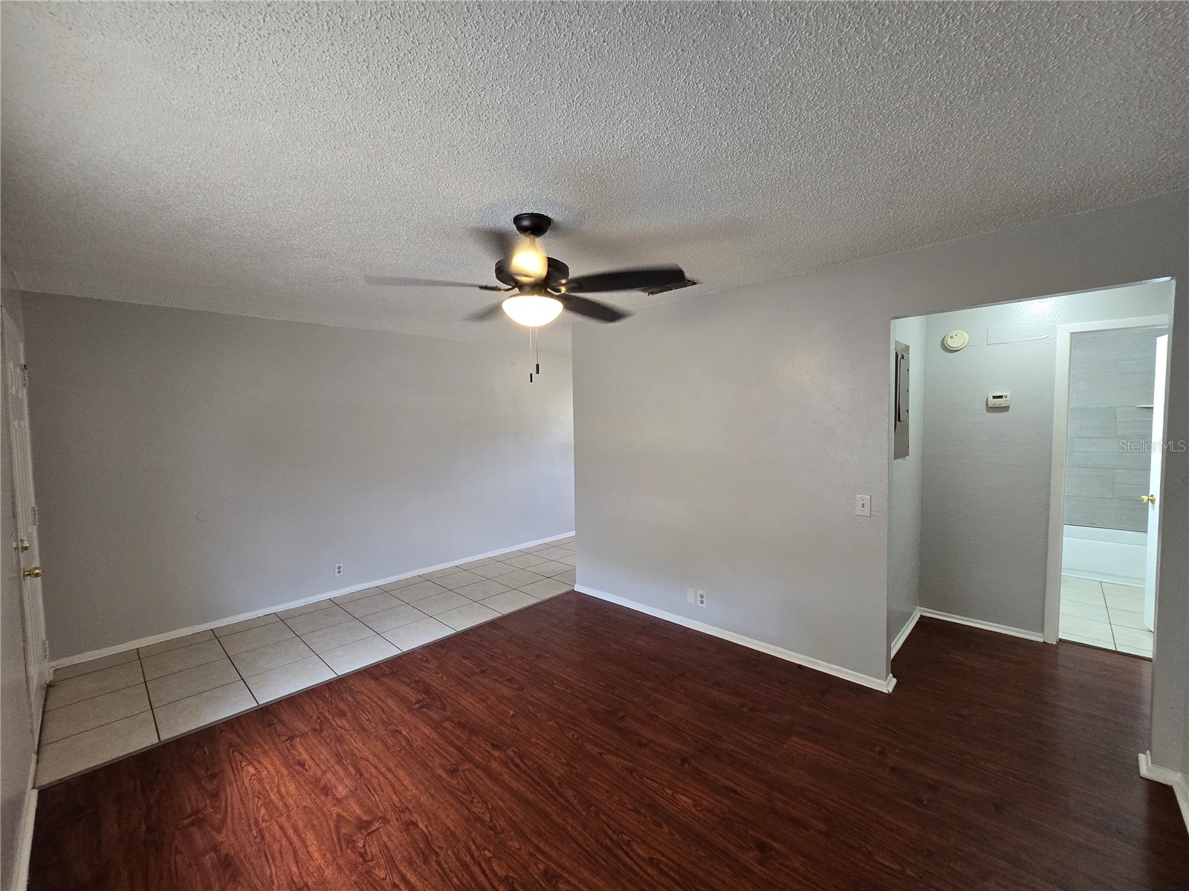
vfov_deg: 89.9
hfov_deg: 106.2
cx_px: 594
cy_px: 446
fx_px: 447
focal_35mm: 13
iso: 320
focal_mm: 2.2
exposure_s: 1/60
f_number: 2.2
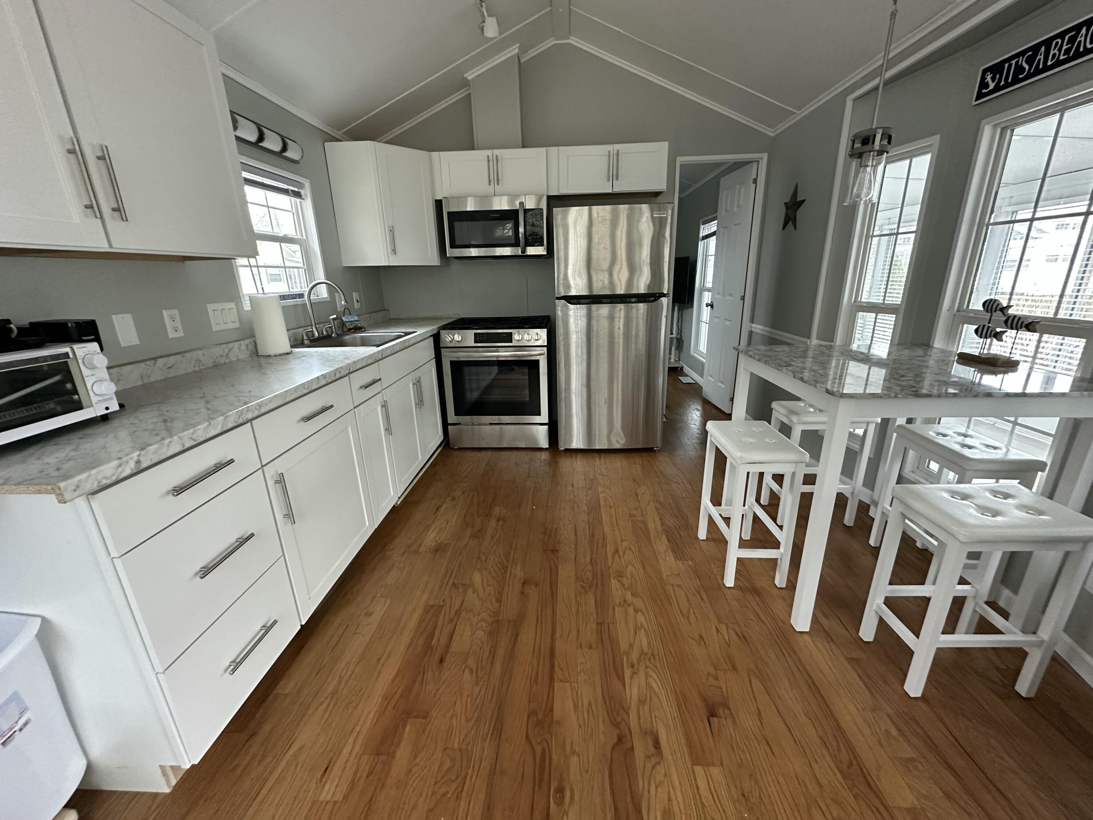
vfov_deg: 85.7
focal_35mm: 14
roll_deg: +1.2
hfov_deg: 102.1
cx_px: 546
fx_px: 442
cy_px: 410
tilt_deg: -17.5
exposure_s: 1/60
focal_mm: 2.22
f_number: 2.2
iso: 500
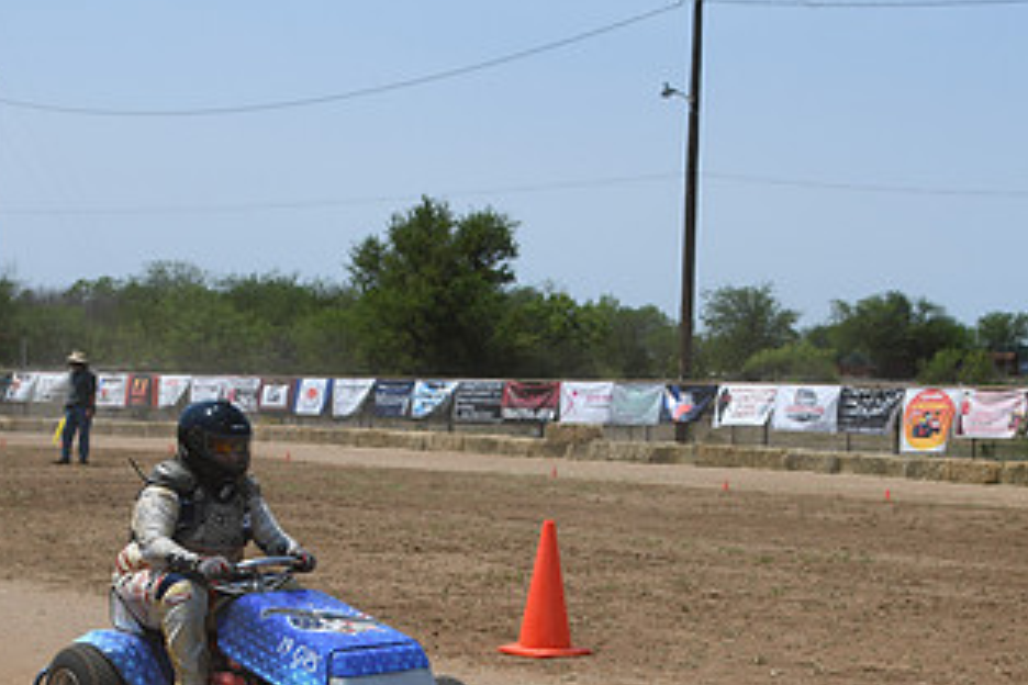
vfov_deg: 20.2
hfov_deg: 30.0
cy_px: 515
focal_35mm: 67
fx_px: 1913
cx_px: 646
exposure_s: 1/1250
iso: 100
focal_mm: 24
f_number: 5
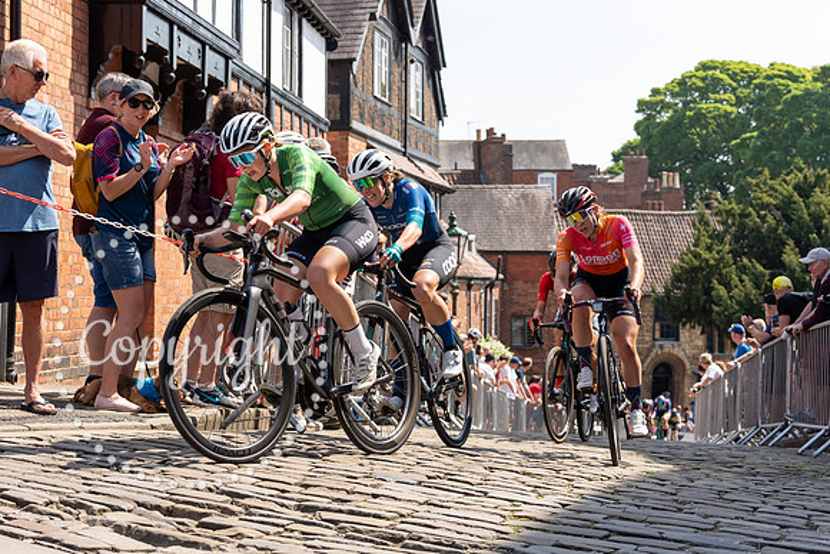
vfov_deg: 22.5
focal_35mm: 60
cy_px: 240
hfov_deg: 33.1
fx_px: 1394
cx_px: 332
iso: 160
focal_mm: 38
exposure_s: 1/2500
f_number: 3.5
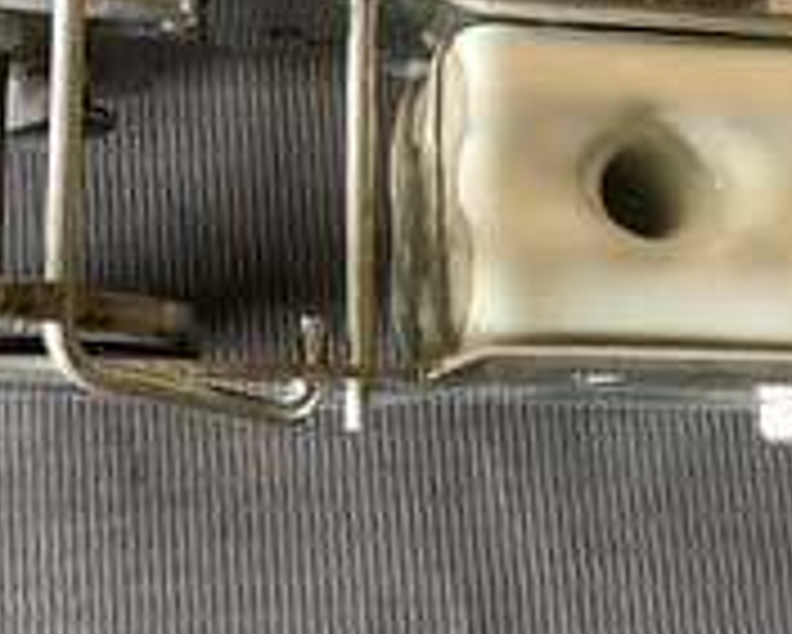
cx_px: 220
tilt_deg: -78.4
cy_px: 169
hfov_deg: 22.1
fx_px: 2017
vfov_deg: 17.8
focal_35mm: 86
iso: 250
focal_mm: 3.3
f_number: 2.4
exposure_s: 1/33
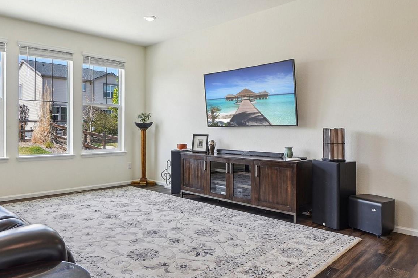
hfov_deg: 70.6
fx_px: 290
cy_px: 131
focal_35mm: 25
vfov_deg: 51.3
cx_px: 161
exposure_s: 1/30
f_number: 8
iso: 160
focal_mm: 12
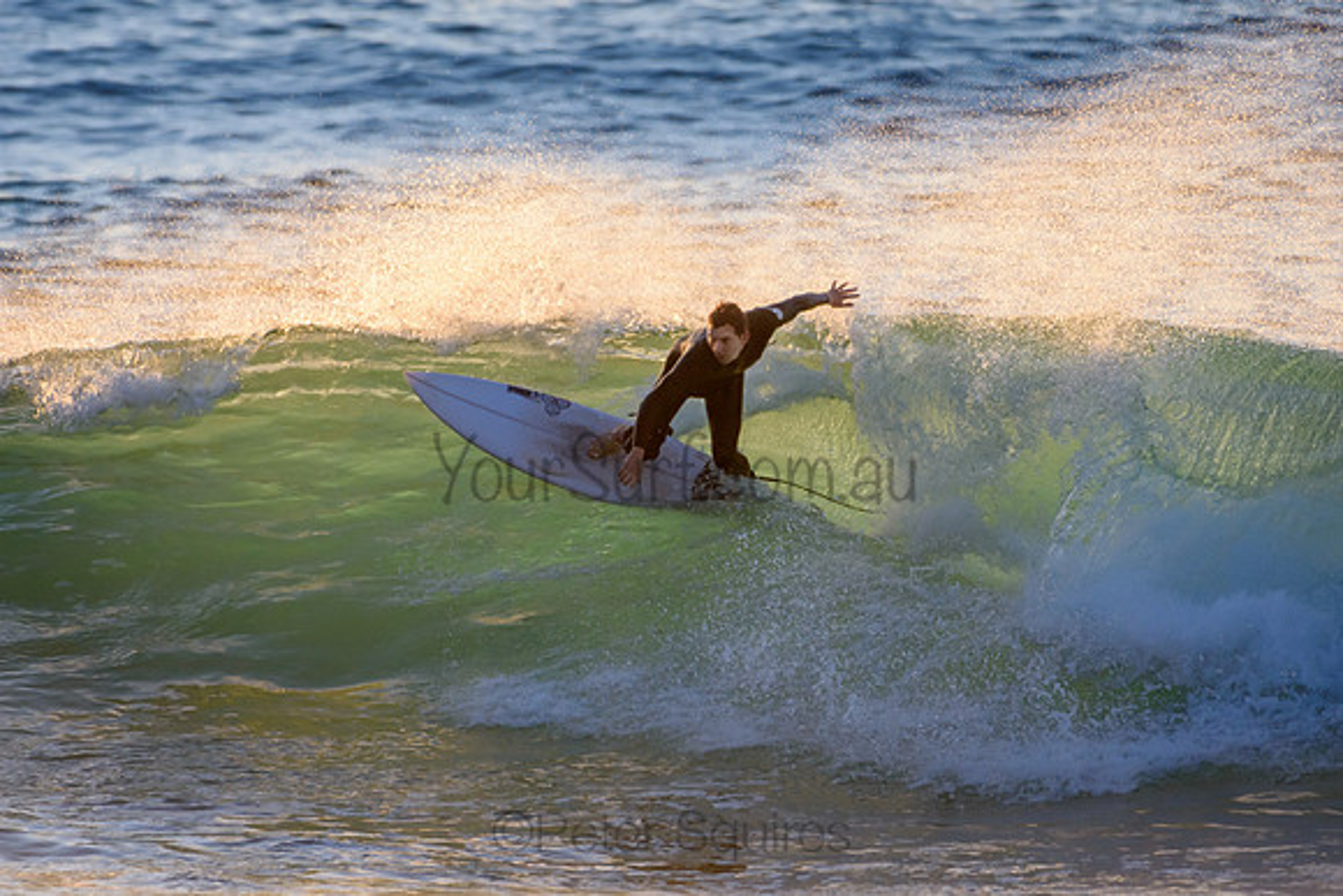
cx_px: 672
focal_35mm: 750
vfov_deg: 1.8
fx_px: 27984
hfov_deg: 2.7
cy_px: 448
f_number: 5.6
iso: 640
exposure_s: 1/1600
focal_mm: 500
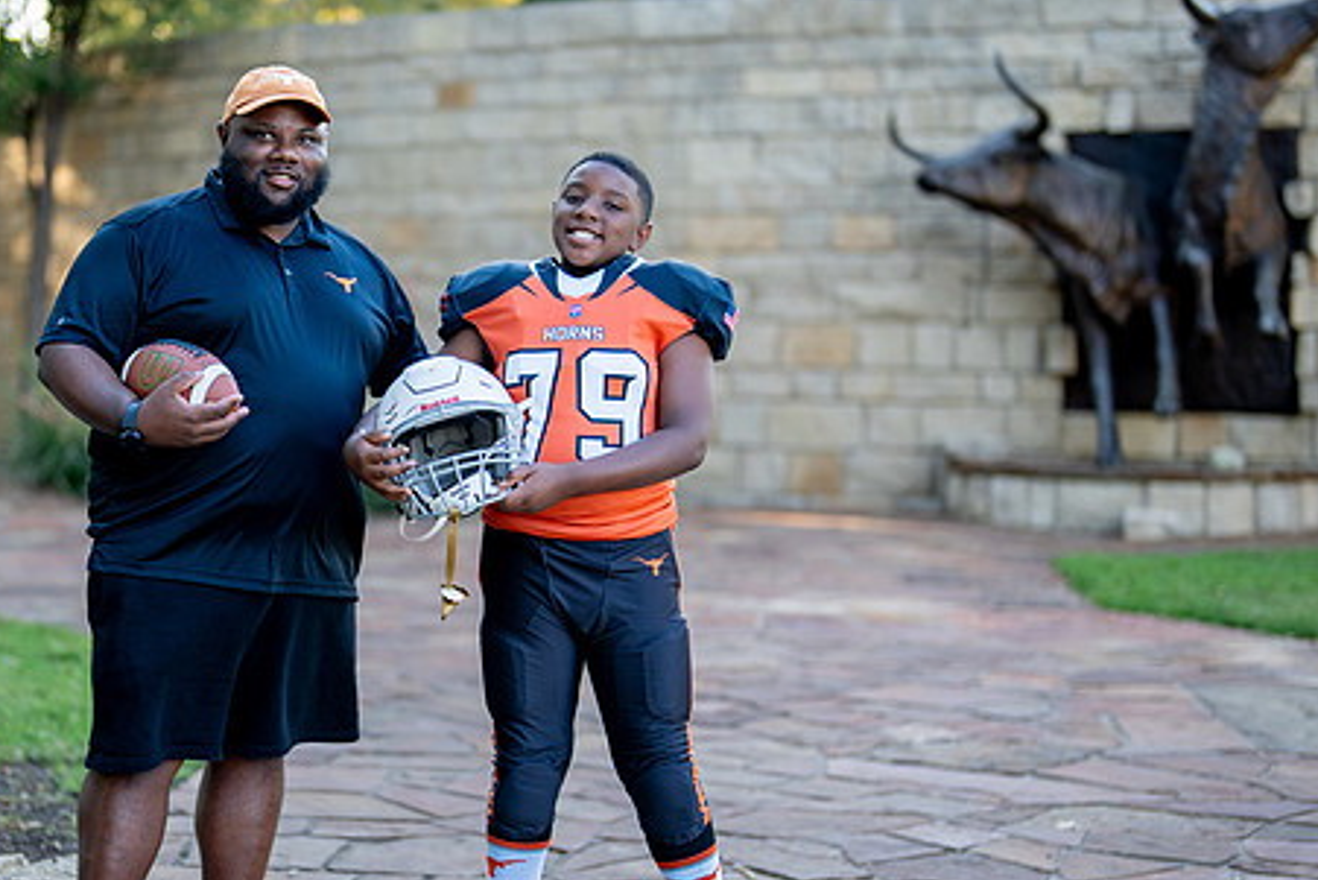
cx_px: 454
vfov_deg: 16.1
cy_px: 517
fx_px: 3113
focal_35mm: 85
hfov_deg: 23.8
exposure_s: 1/1000
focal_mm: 50
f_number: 1.2
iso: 200
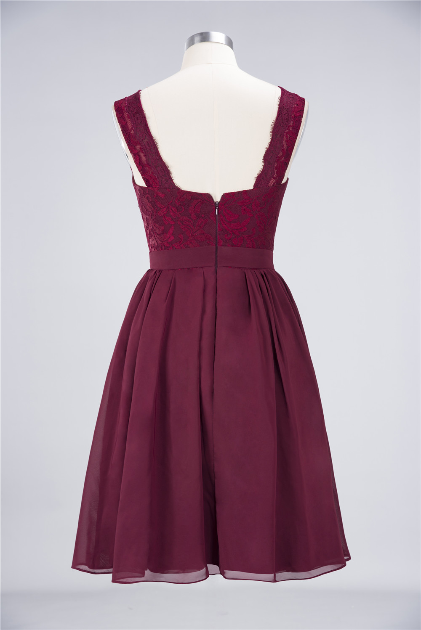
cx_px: 210
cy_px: 315
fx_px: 1437
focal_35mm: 82
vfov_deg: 24.8
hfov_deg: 16.7
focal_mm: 82
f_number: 10
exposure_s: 1/100
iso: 100
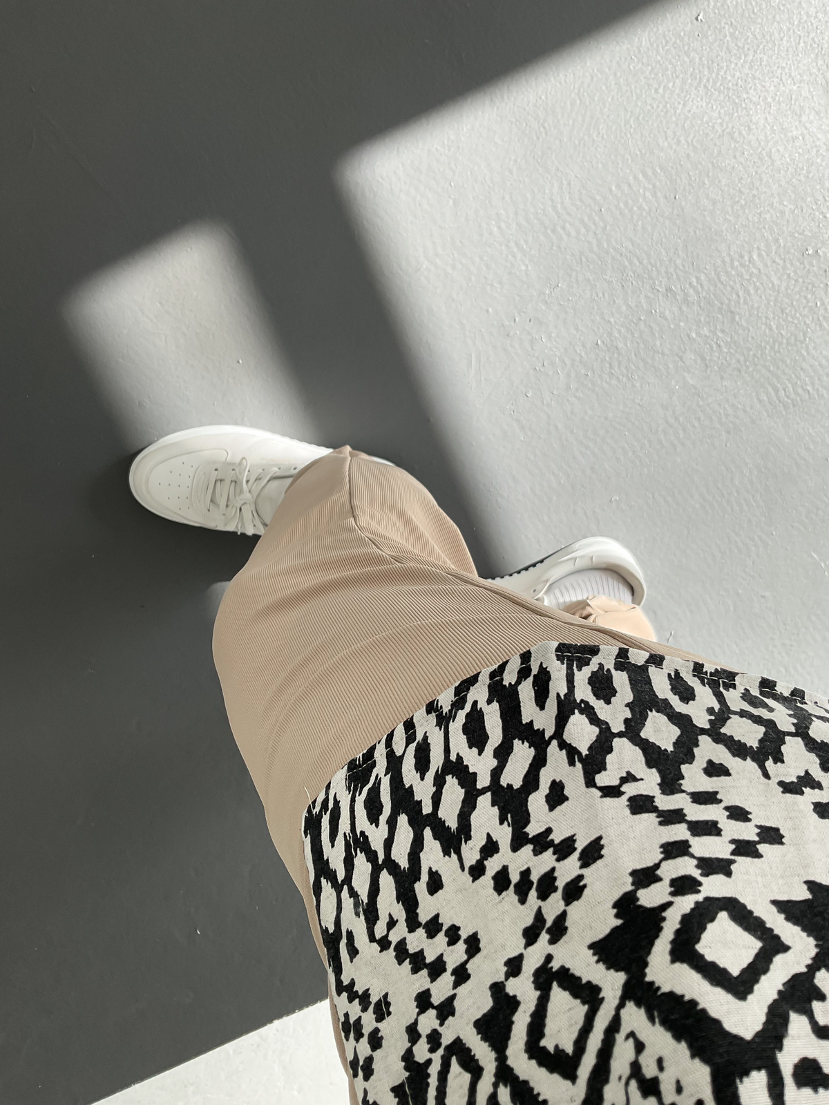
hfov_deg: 48.2
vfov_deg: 61.7
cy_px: 552
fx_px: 926
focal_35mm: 29
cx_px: 414
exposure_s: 1/420
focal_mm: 3
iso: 16
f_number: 1.8
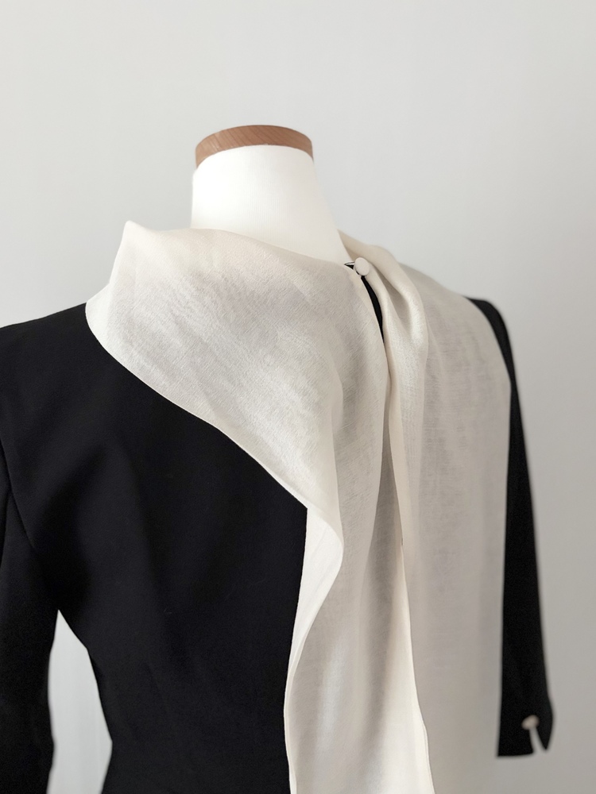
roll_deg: -1.1
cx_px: 298
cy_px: 397
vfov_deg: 67.3
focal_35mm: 26
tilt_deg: -11.5
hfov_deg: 53.1
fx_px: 597
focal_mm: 5.96
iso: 500
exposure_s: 1/40
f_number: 1.6
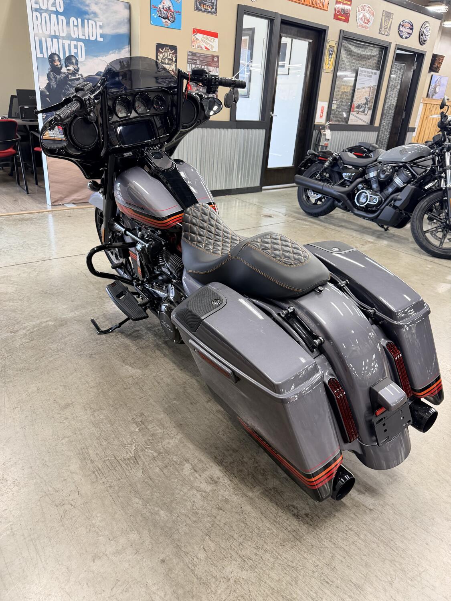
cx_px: 226
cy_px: 300
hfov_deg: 56.8
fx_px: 417
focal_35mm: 24
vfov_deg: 71.6
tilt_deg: -26.1
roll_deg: -4.2
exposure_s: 1/60
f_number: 1.78
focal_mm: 6.76
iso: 250
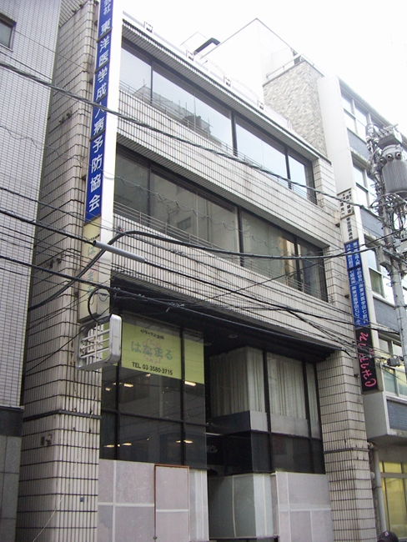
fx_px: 564
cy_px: 271
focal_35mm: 36
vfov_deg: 51.3
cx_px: 204
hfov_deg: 39.7
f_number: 2.8
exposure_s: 1/50
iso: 100
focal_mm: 4.7
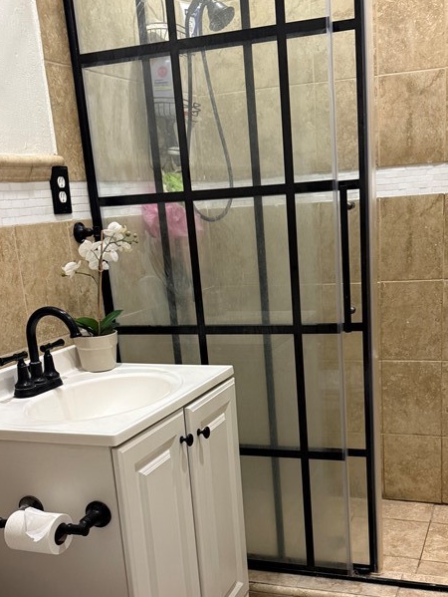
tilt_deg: -16.3
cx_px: 275
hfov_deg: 35.0
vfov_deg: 45.0
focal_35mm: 41
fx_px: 707
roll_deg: +3.6
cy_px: 406
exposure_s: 1/60
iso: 250
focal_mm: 6.76
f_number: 1.78
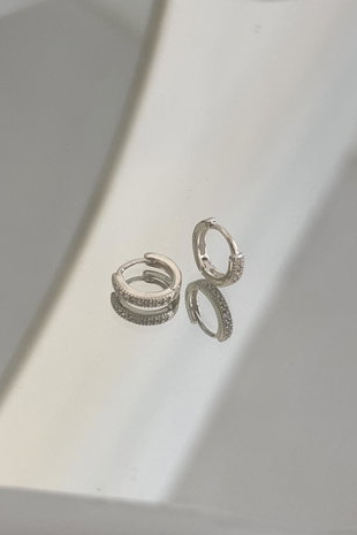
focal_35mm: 62
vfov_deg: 32.4
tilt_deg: -42.8
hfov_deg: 21.9
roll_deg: -4.2
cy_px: 257
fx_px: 922
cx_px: 167
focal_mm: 5.96
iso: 100
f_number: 1.6
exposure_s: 1/60
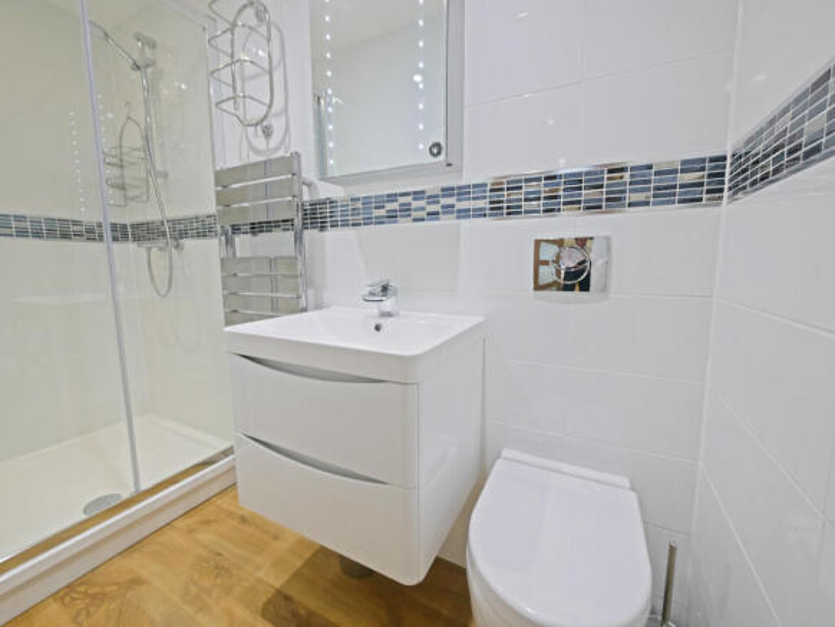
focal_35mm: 14
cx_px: 418
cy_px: 314
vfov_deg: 85.7
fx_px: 338
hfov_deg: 102.0
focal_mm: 7
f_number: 4
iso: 400
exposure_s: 1/60
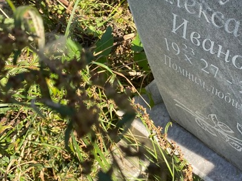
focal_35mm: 54
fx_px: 378
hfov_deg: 33.6
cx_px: 220
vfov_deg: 26.8
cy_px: 56
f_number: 1.8
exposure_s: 1/644
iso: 32
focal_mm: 4.25
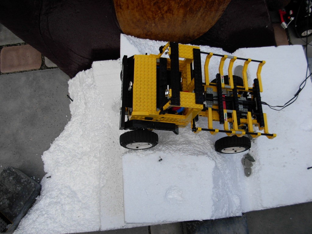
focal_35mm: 38
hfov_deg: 49.0
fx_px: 343
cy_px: 117
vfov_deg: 37.7
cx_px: 156
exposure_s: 1/745
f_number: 2.9
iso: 79
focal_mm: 6.3
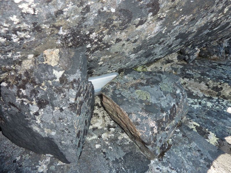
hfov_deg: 69.4
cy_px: 86
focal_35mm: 25
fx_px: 167
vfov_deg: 54.9
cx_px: 116
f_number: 3.3
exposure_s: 1/125
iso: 125
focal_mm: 4.1
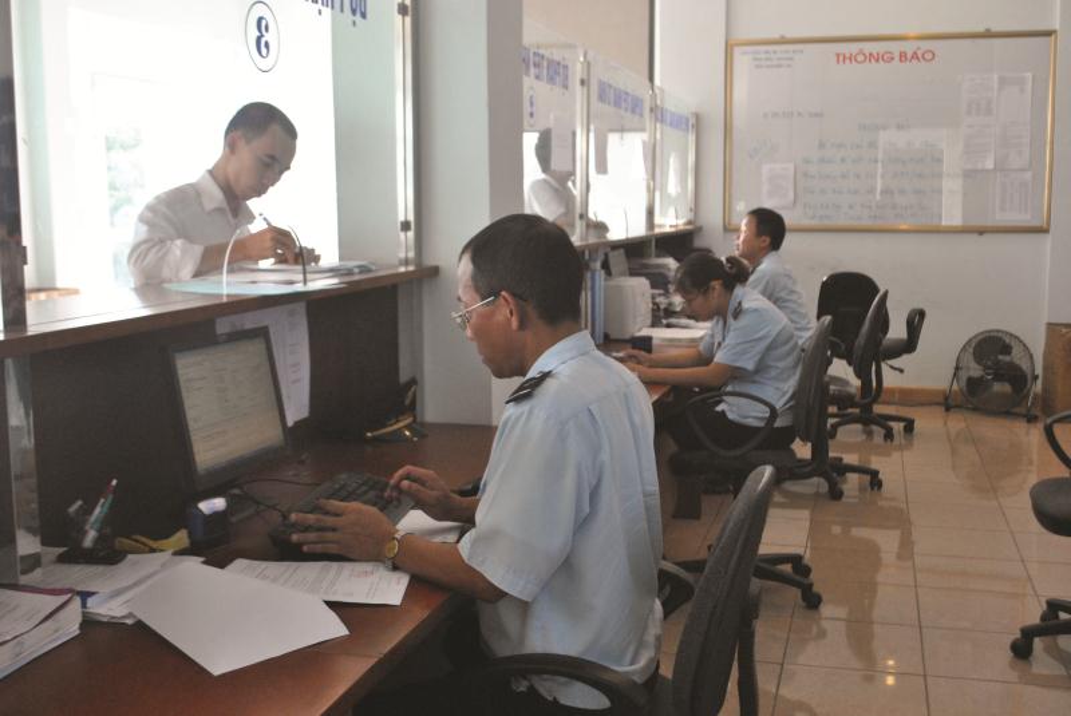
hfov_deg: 49.5
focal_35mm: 39
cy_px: 358
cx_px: 536
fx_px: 1161
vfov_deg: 34.3
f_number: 5.6
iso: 800
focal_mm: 26
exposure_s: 1/80
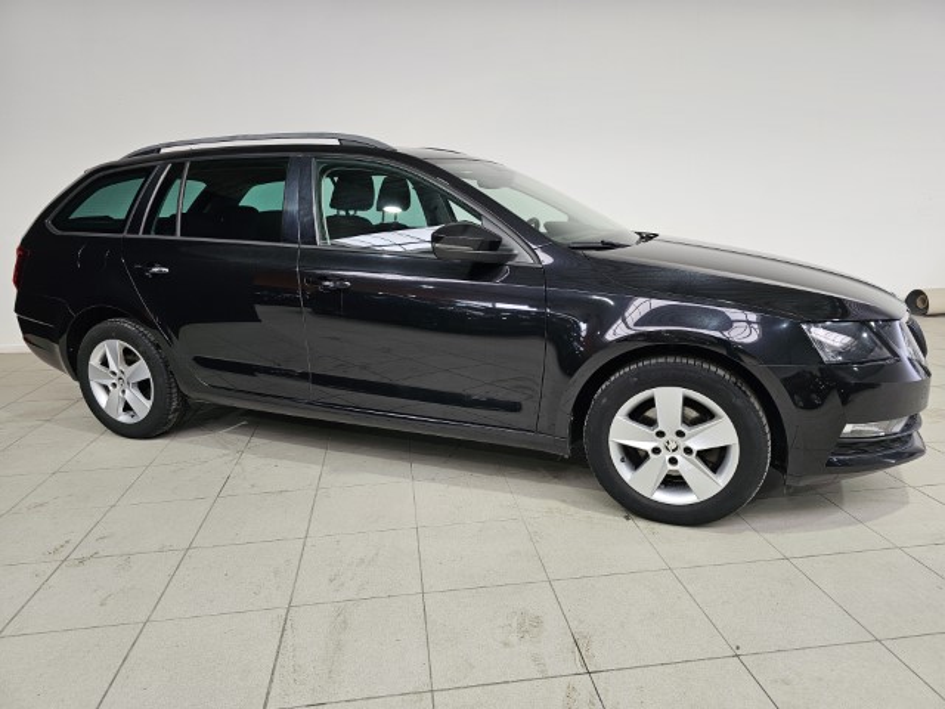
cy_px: 354
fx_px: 628
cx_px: 472
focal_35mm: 23
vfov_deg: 58.9
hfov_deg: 73.9
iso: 80
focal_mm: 6.3
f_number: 1.7
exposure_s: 1/100
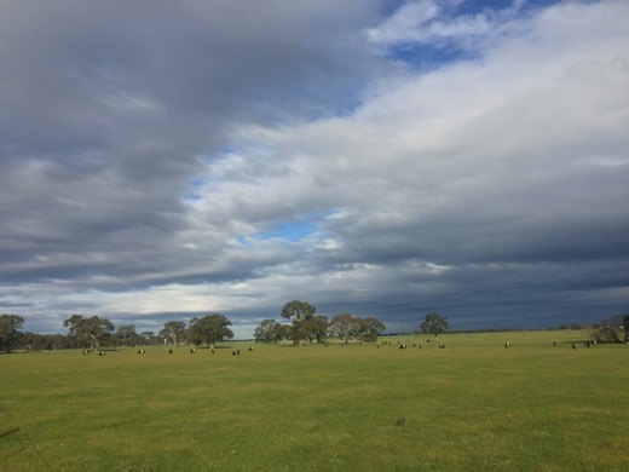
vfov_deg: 48.2
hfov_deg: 61.7
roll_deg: +2.5
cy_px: 236
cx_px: 314
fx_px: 527
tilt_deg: +11.3
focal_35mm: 29
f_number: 2.2
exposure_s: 1/2326
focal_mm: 4.15
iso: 32
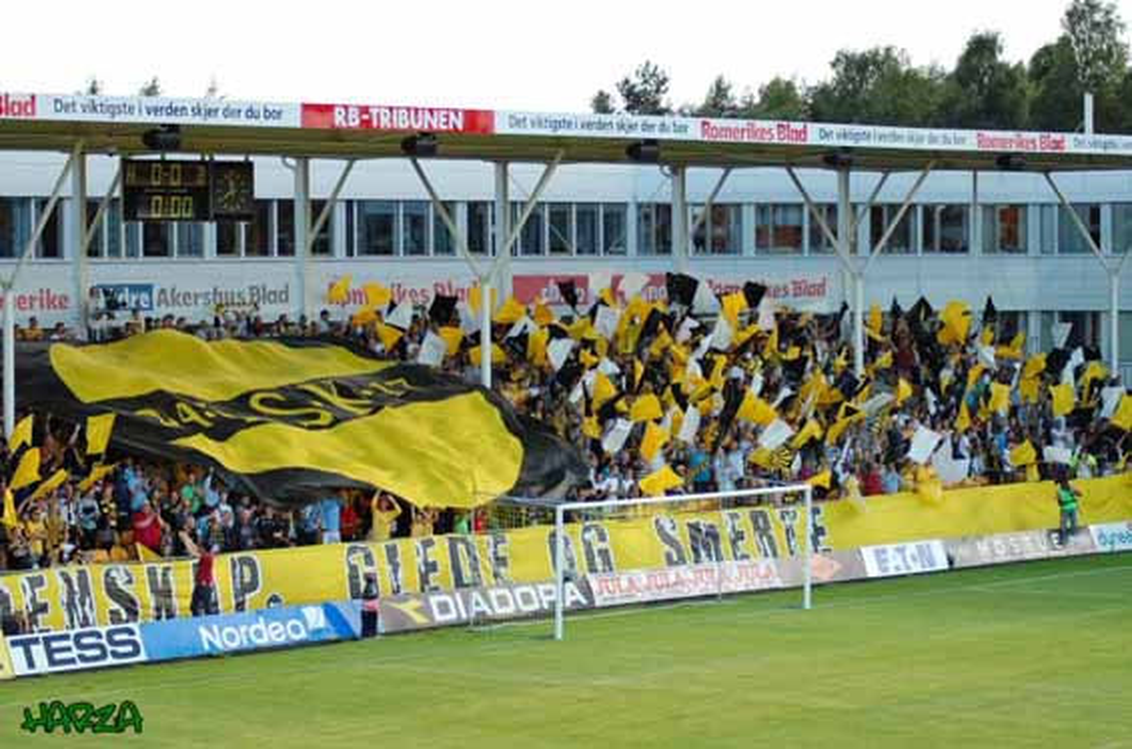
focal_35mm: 105
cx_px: 566
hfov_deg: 19.5
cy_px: 374
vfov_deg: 13.0
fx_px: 3294
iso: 400
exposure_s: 1/320
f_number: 4.5
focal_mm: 70
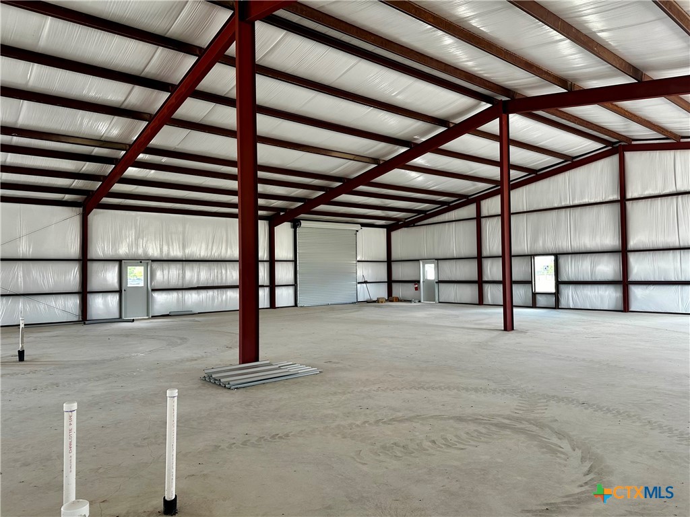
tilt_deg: +2.1
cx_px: 345
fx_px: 478
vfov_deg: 56.8
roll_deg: +0.4
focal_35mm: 24
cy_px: 258
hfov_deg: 71.6
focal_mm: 6.86
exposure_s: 1/121
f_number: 1.78
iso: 100
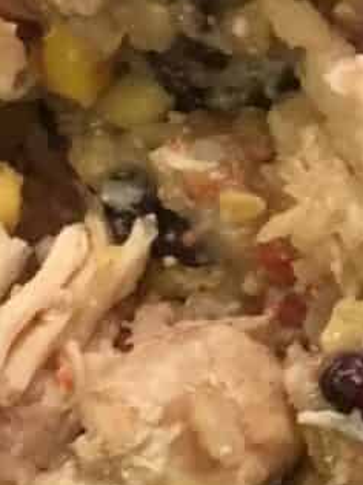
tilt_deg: -73.7
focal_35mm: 138
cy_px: 9
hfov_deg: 9.9
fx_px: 1931
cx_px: 741
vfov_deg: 14.1
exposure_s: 1/30
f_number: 2.2
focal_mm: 4.15
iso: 200
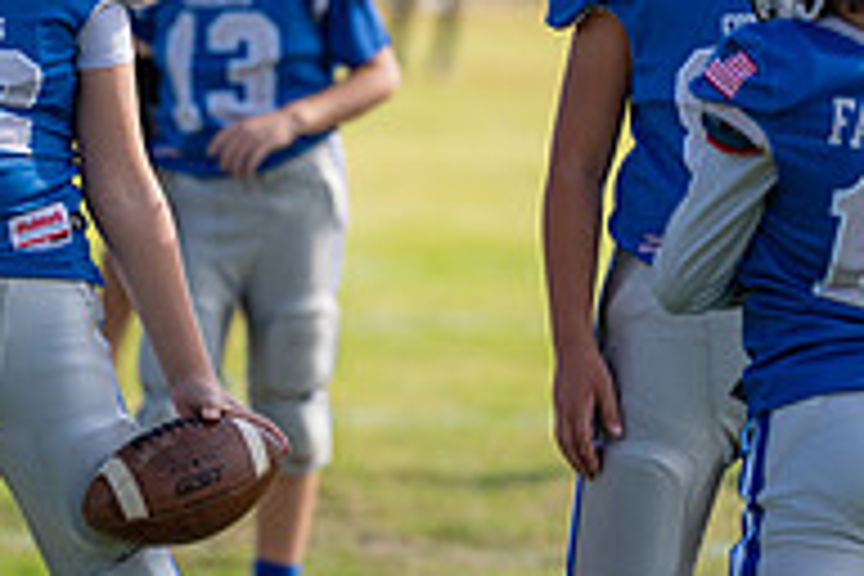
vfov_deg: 3.0
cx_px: -22
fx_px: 11183
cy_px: 209
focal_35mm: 466
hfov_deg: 4.4
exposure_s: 1/1000
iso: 100
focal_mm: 154
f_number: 2.8
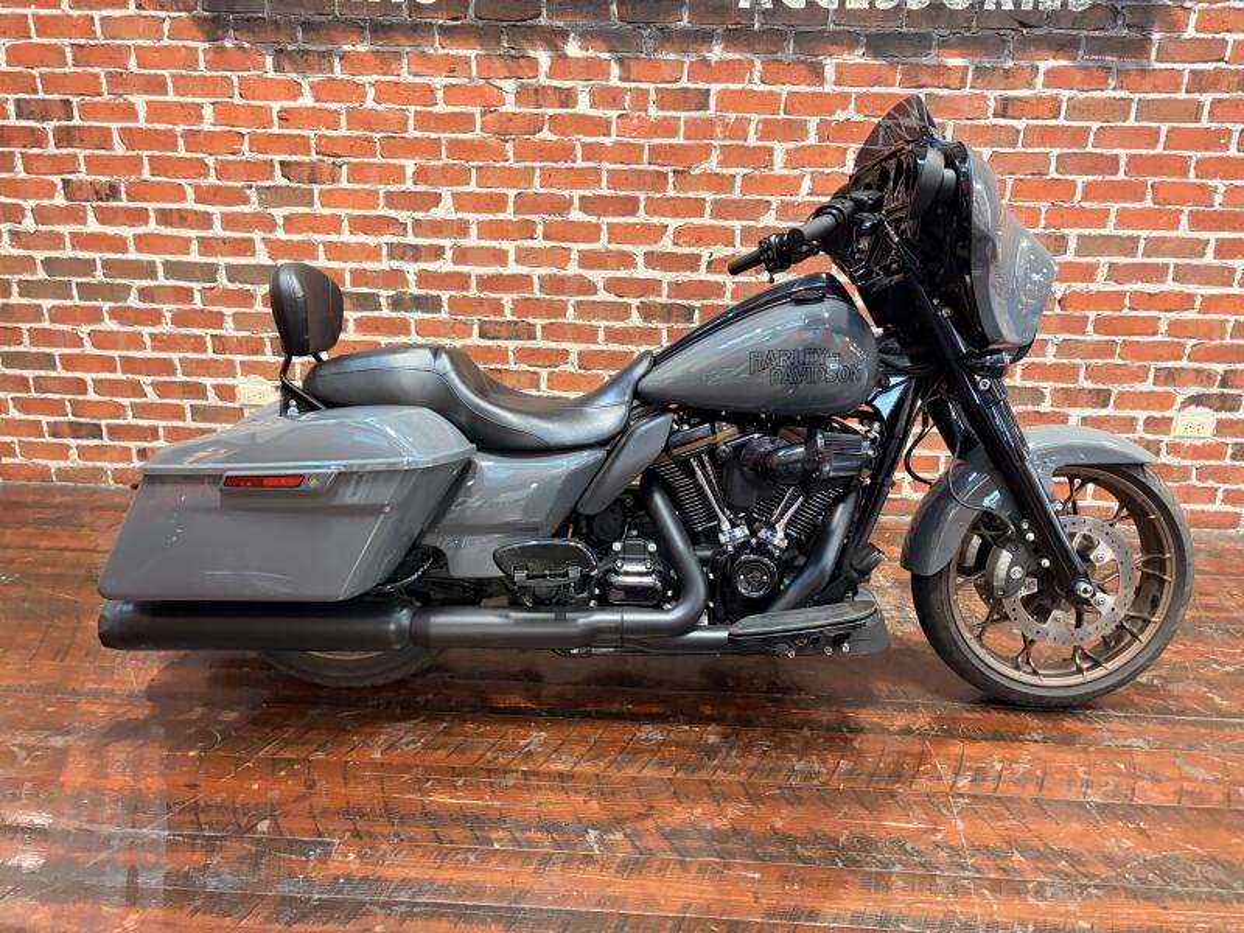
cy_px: 466
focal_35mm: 26
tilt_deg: -18.4
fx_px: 934
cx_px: 622
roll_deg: -2.8
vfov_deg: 53.1
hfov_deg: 67.3
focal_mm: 5.96
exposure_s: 1/60
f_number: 1.6
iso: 400
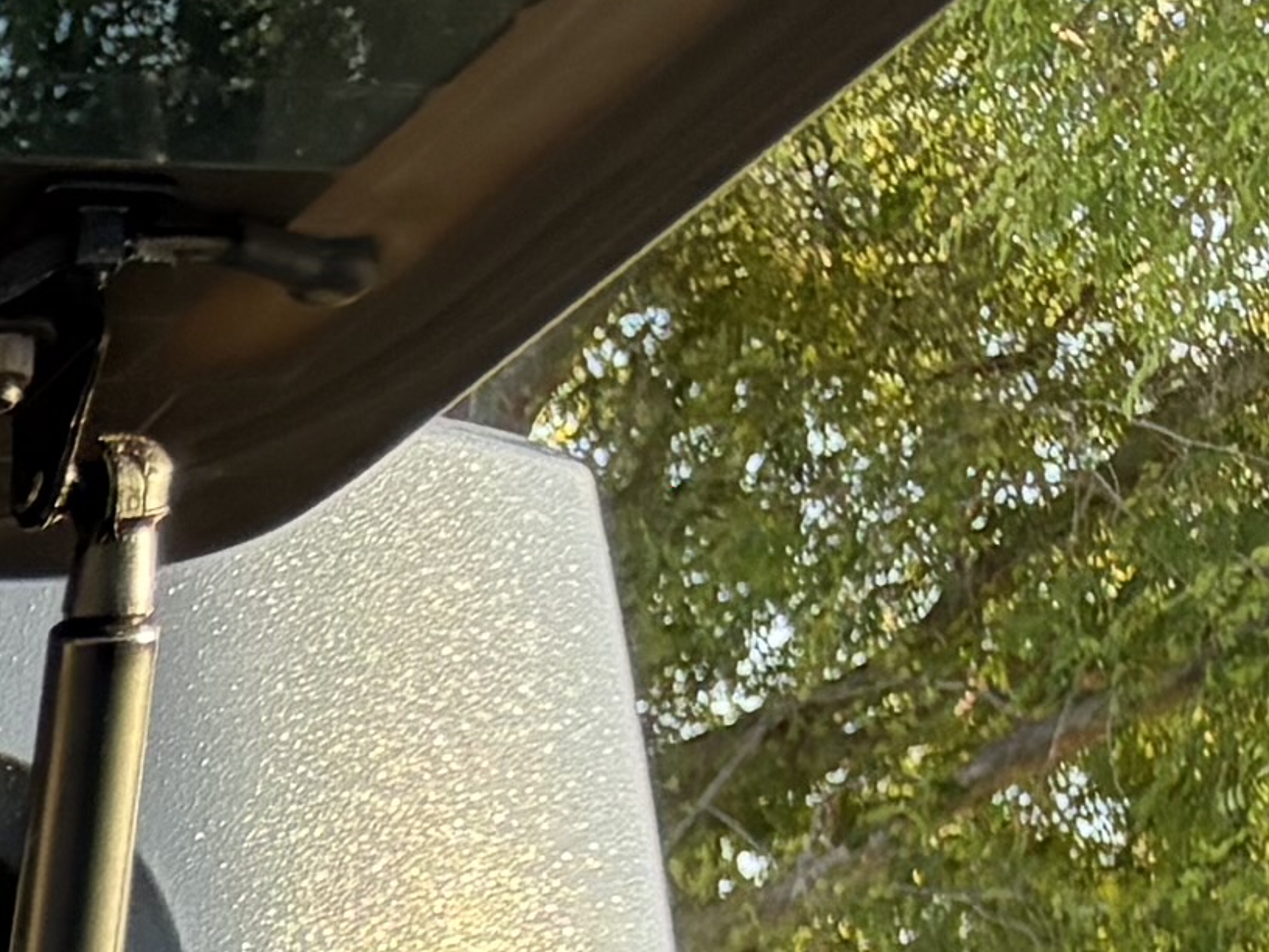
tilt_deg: -12.9
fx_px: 6672
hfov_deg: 8.6
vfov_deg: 7.1
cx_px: -2826
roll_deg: +2.2
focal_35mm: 182
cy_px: 3092
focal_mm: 5.96
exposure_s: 1/198
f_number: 1.6
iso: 125
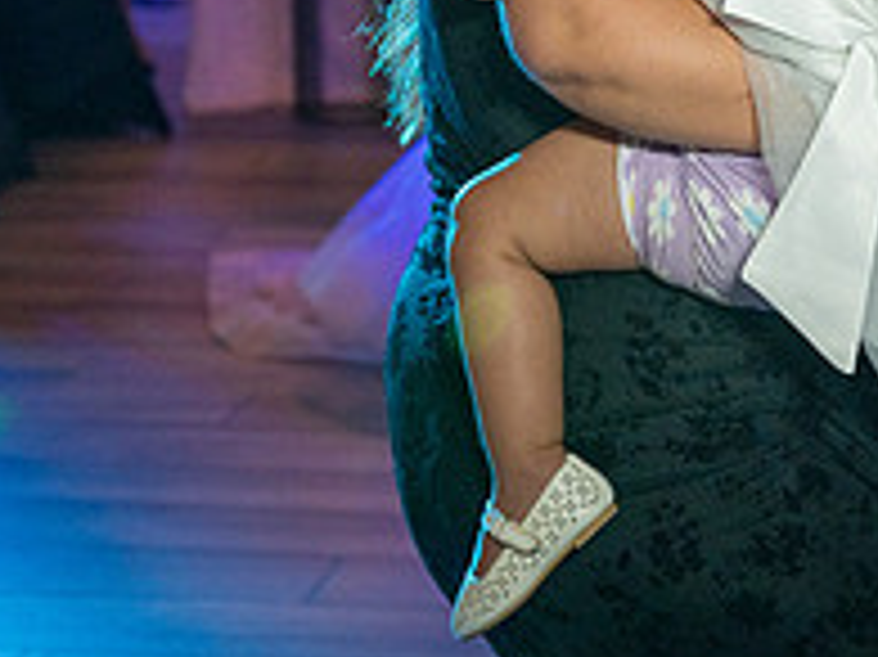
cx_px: 824
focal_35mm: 126
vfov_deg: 11.5
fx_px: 3194
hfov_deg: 15.4
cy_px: -173
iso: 500
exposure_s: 1/200
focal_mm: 44
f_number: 3.2
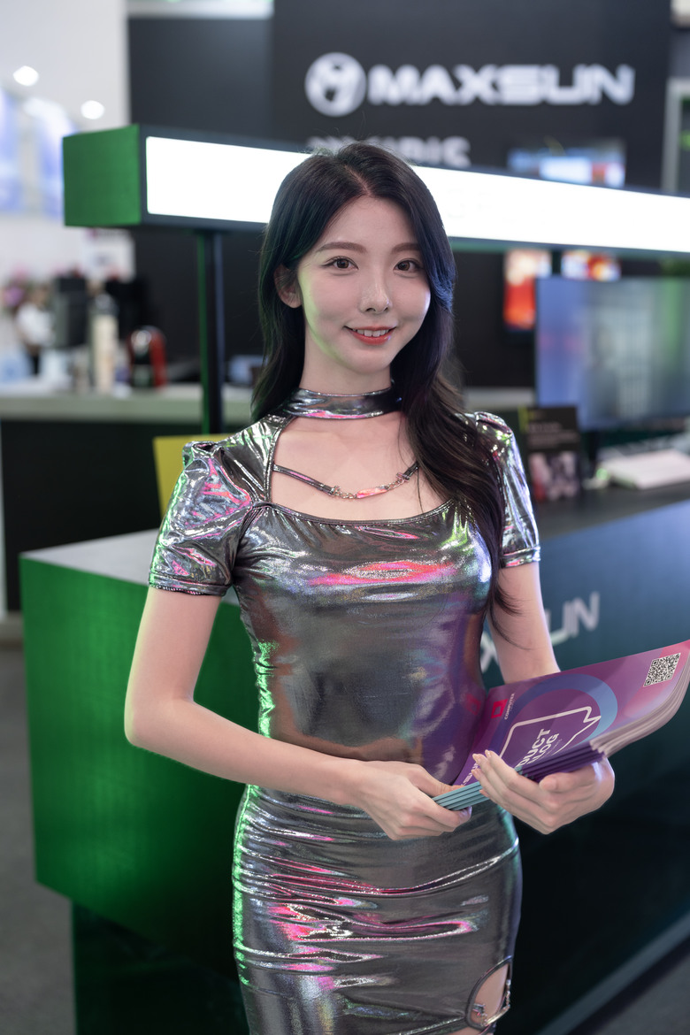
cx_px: 345
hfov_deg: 31.9
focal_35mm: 42
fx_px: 1207
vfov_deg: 46.4
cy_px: 518
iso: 125
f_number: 2
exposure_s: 1/125
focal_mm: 42
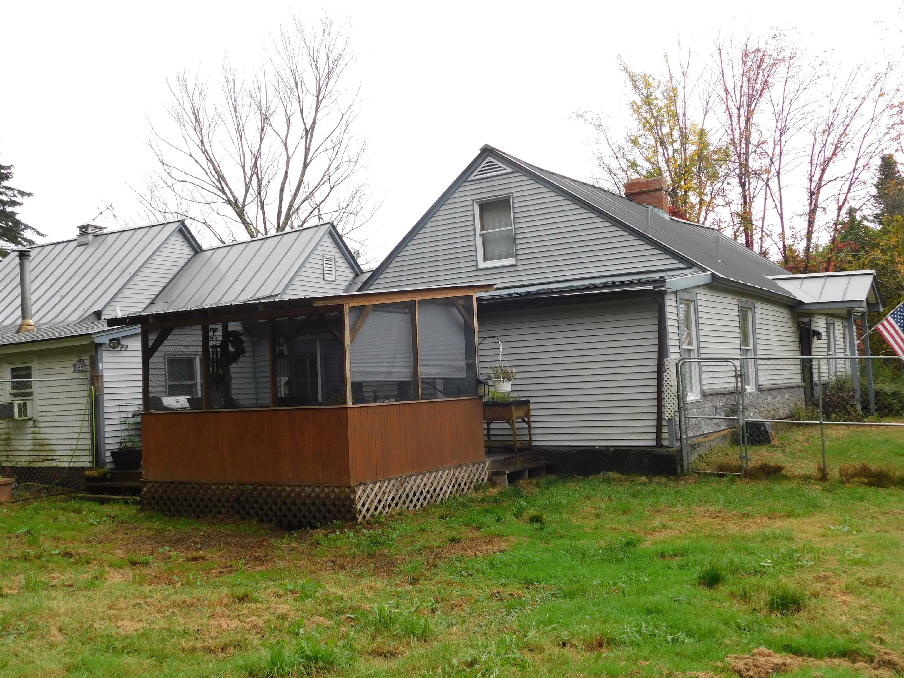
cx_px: 452
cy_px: 339
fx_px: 940
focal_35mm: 36
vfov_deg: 39.7
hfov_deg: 51.4
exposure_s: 1/320
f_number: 3.5
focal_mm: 6.3
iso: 125
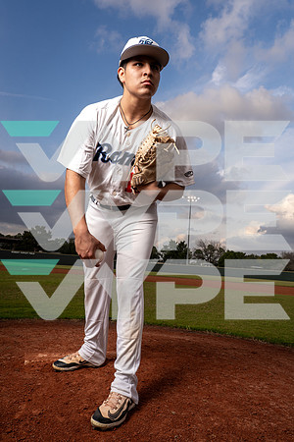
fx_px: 331
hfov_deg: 47.9
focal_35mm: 27
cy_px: 221
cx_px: 147
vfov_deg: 67.4
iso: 250
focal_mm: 27
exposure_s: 1/250
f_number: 11
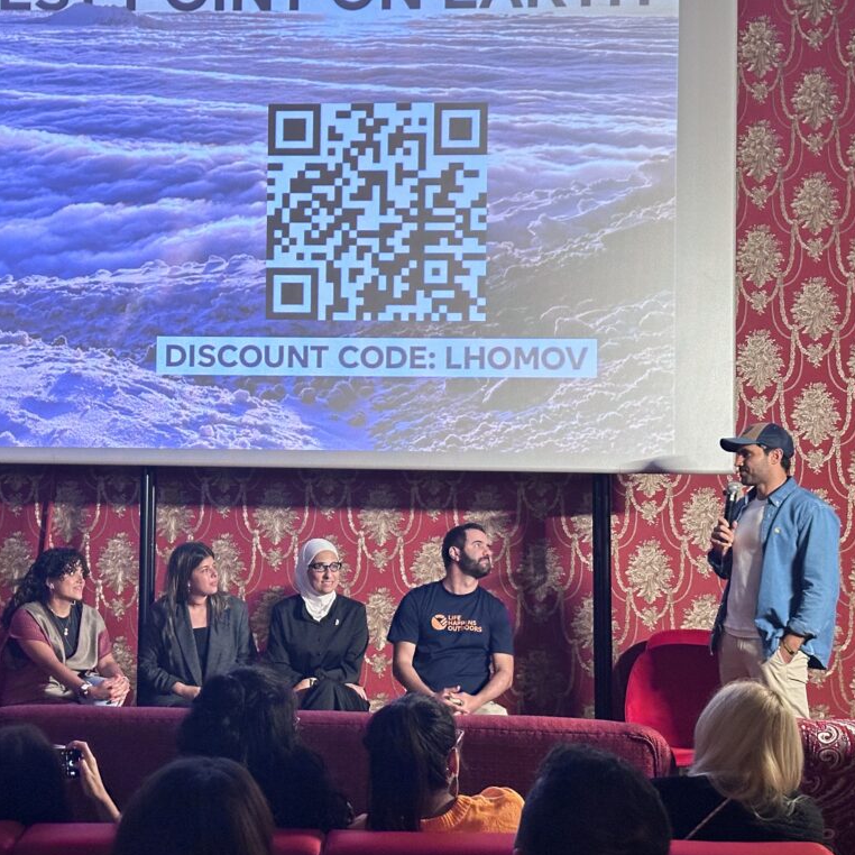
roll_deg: -1.4
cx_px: 284
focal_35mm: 57
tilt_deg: +2.9
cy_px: 430
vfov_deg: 30.0
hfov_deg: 29.8
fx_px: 1593
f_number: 1.78
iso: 500
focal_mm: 6.86
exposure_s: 1/30
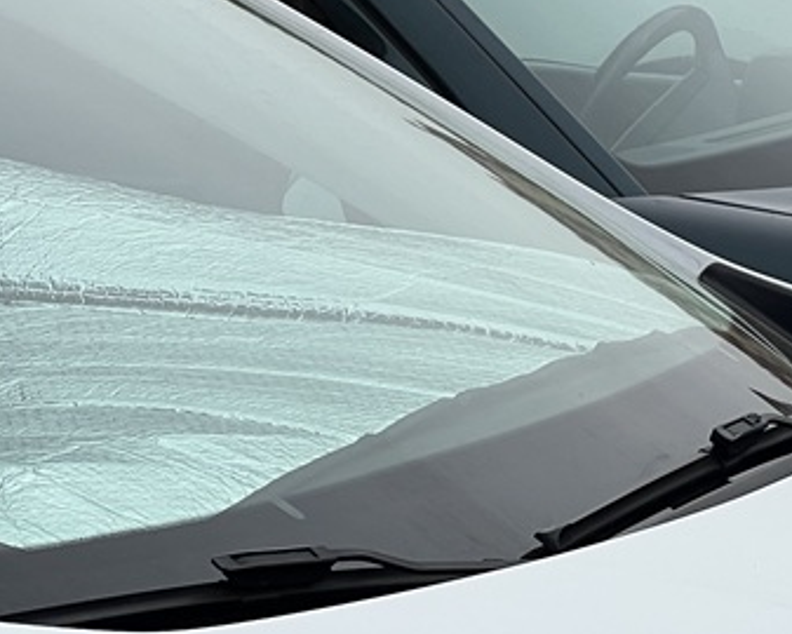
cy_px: 366
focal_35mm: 223
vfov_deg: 6.9
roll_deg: -1.7
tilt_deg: -8.8
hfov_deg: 8.5
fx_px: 5230
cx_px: 1076
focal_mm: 9
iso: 32
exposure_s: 1/927
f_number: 2.8
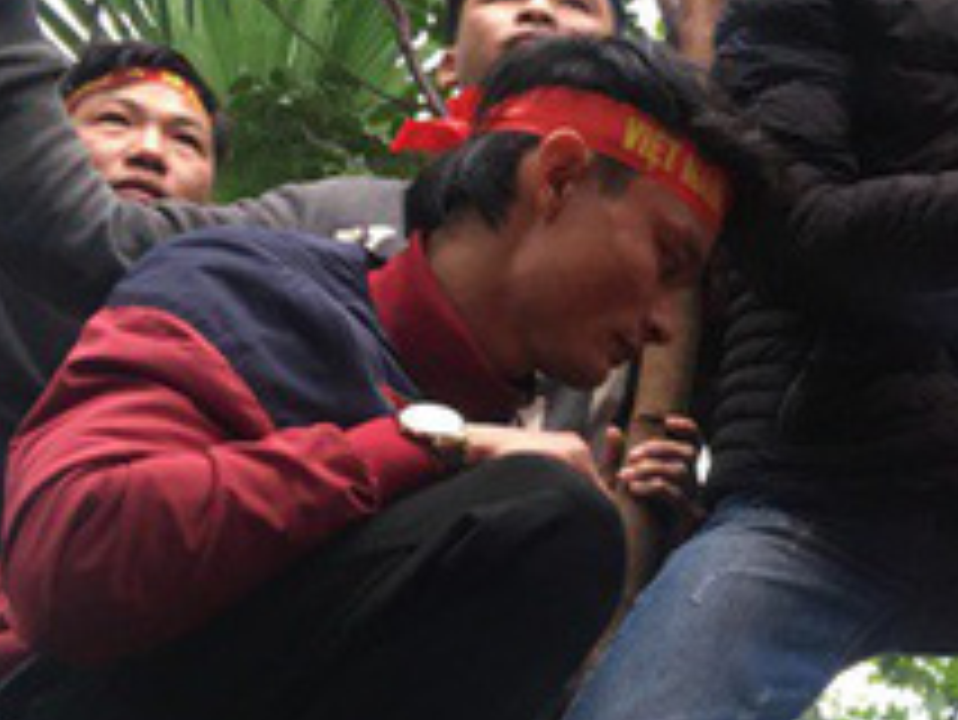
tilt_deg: +42.2
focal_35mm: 87
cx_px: 994
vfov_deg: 17.0
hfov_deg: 21.6
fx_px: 2409
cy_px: 292
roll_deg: -4.2
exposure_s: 1/33
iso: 125
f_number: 2.2
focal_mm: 4.15
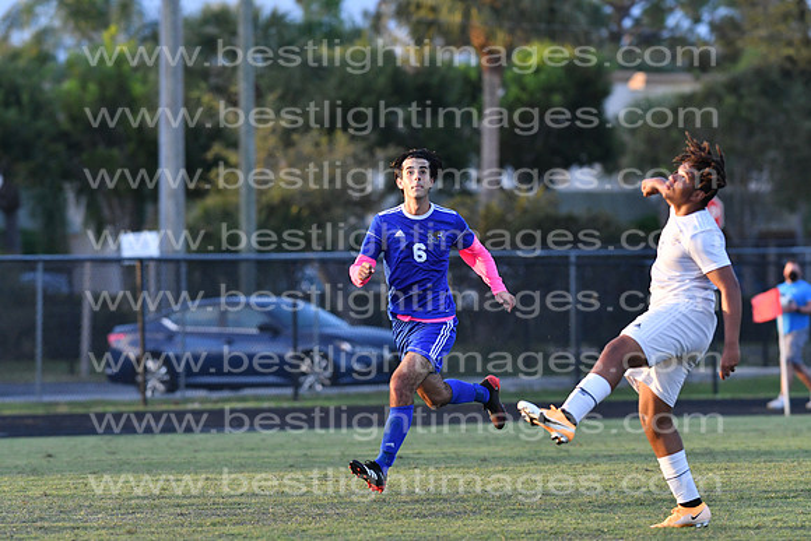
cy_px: 270
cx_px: 406
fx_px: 10139
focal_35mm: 450
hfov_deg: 4.6
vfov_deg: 3.1
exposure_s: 1/1000
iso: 1600
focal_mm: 300
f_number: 4.5
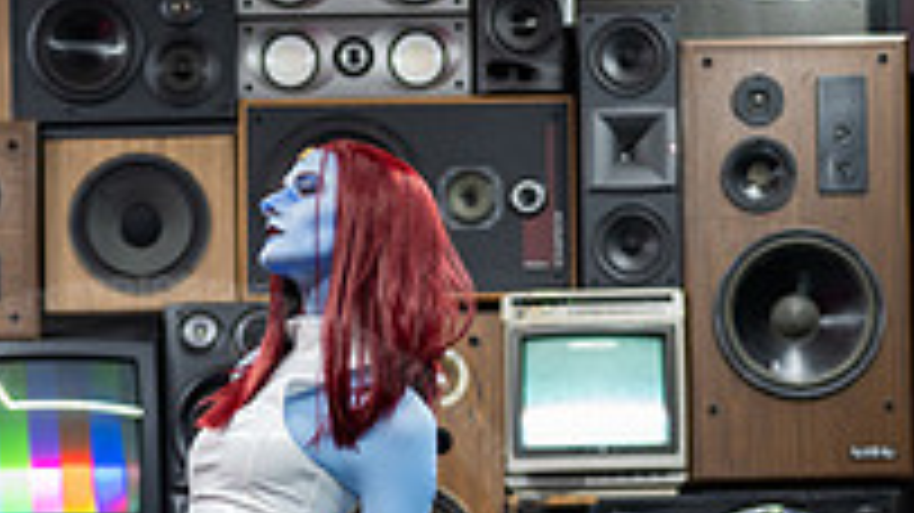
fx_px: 2810
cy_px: 824
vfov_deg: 10.0
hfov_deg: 18.4
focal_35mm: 116
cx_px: 270
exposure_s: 1/250
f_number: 1.2
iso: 1000
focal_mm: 50
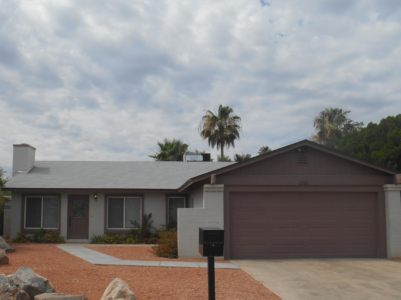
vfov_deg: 37.6
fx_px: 440
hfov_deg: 48.7
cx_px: 158
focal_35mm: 38
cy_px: 170
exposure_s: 1/2000
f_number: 3.4
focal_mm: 4.7
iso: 80
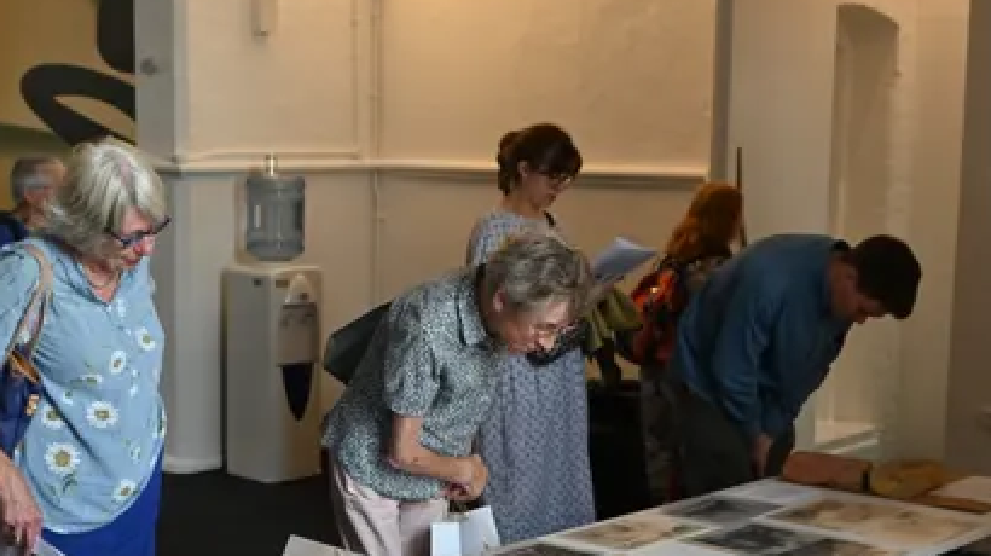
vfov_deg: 18.1
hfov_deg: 31.9
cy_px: 383
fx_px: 1734
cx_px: 435
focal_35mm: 66
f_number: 4
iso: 560
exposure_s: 1/125
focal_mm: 21
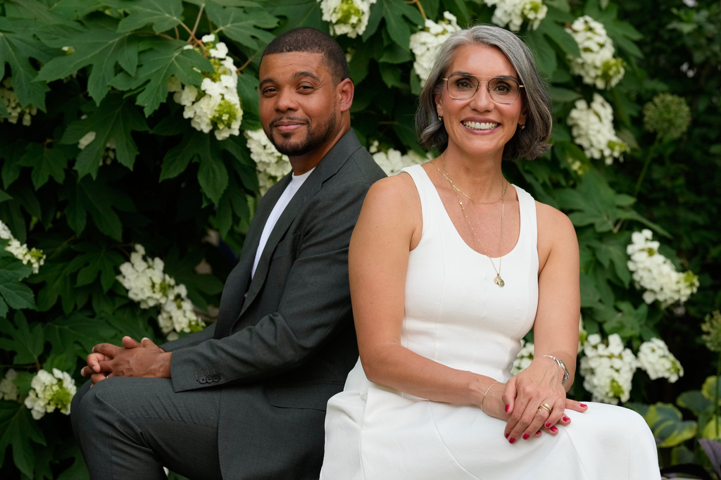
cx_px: 360
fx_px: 2342
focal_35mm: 117
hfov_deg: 17.5
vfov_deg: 11.7
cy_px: 240
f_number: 5.6
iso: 800
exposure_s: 1/500
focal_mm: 117
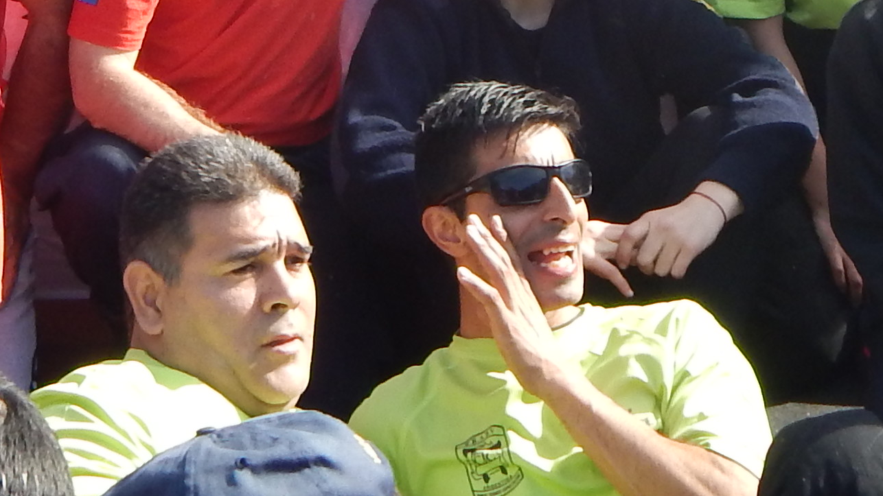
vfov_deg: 9.2
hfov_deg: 17.7
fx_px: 2833
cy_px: -582
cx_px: 296
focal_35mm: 121
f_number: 3.2
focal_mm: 5.6
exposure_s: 1/400
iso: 125
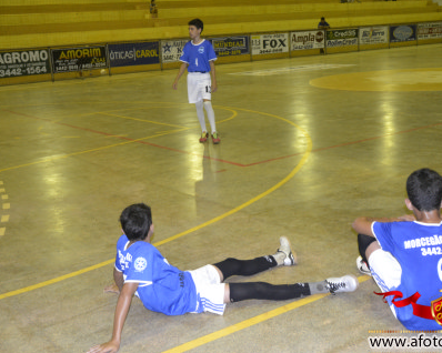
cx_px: 252
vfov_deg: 32.7
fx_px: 601
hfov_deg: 40.3
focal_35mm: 46
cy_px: 180
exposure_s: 1/60
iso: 1800
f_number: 3.8
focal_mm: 26
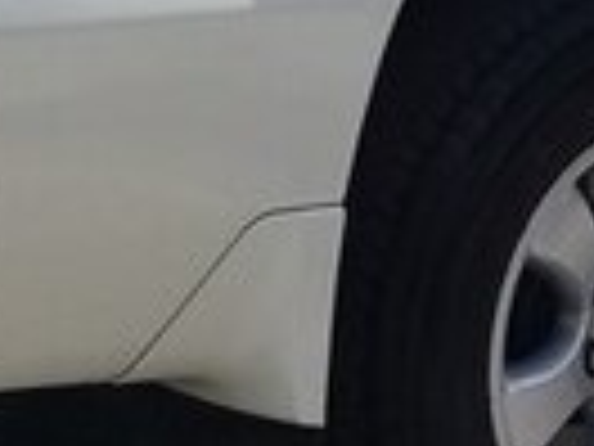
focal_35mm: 155
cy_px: -259
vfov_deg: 9.3
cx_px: 662
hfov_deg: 12.5
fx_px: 2660
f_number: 2.2
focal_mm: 3.3
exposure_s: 1/1613
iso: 50
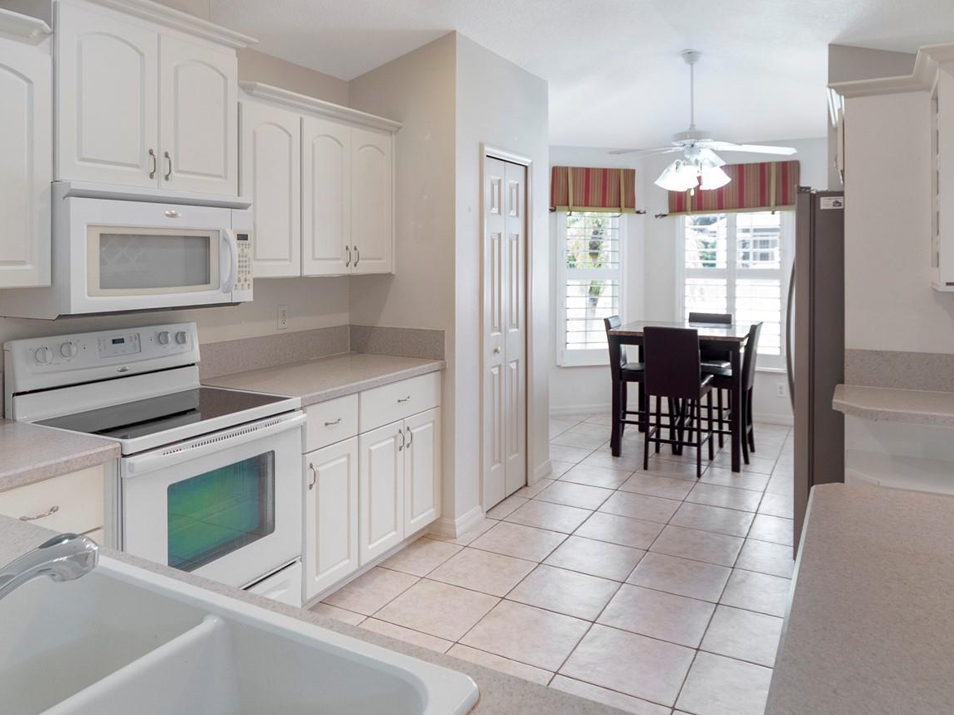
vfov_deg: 54.2
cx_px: 465
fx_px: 689
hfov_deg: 69.4
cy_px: 266
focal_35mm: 25
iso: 500
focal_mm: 9
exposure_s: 1/60
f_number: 3.2
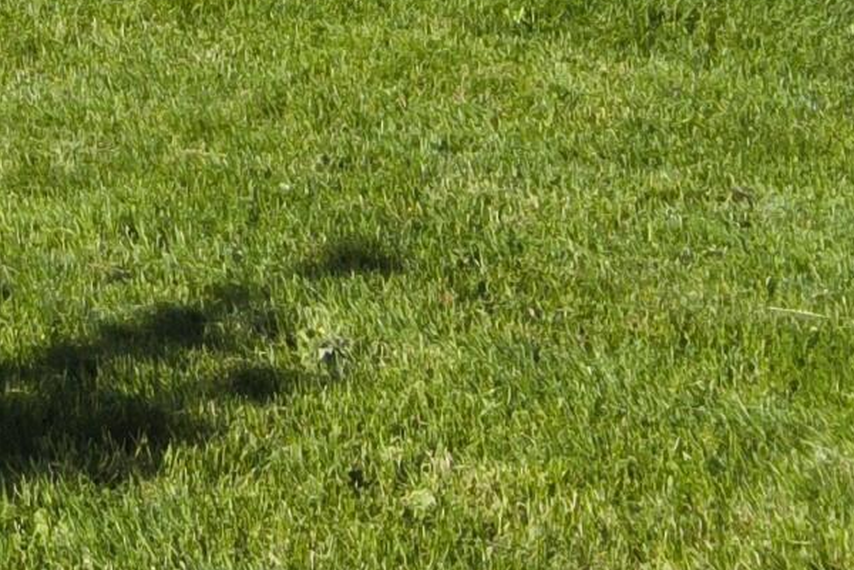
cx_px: -236
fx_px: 3084
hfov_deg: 15.1
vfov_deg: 9.6
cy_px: -695
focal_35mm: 130
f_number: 2
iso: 32
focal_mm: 3.08
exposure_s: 1/2579
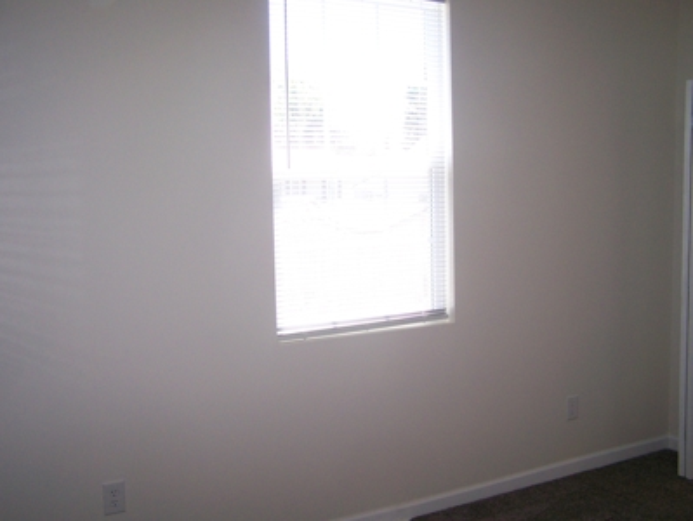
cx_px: 346
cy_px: 260
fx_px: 761
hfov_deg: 48.9
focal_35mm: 38
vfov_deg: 37.8
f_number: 2.8
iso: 160
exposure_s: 1/100
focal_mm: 6.3
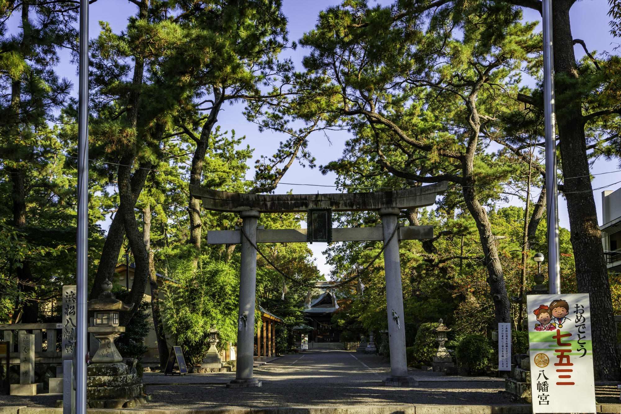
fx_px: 604
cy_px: 207
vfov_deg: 37.9
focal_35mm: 35
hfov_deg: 54.4
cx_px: 310
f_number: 8
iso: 160
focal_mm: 35
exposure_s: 1/160
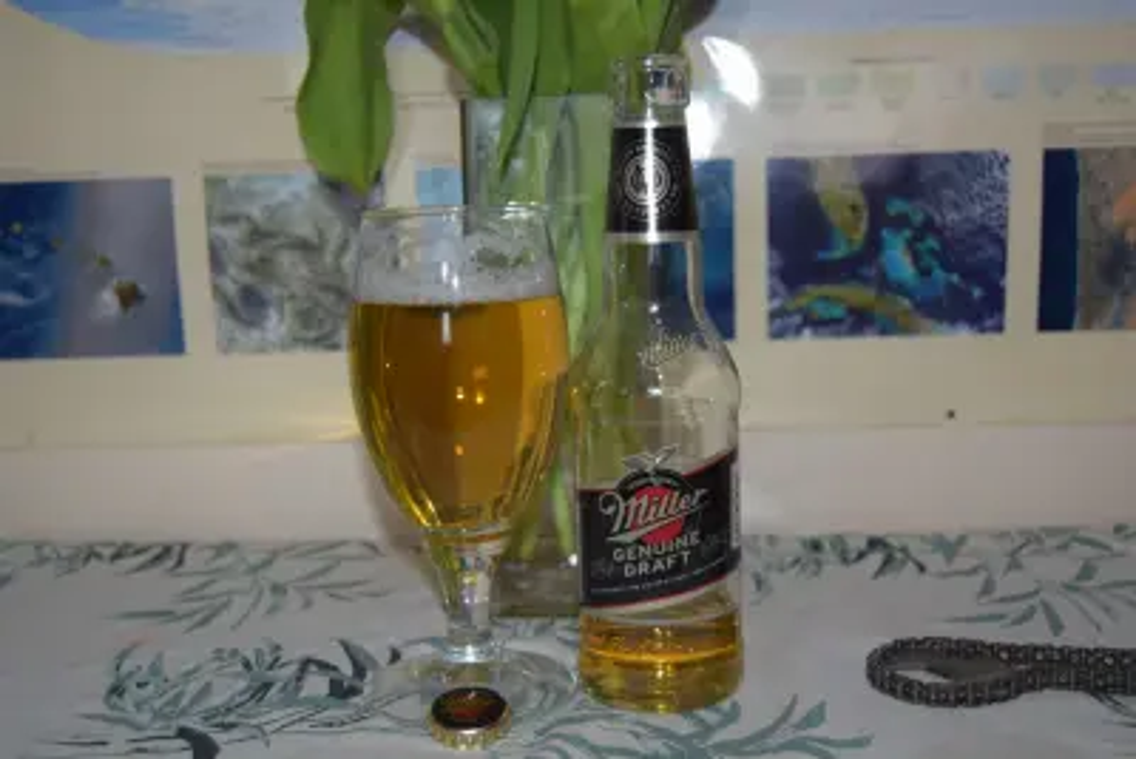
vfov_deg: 29.0
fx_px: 1468
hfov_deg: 42.3
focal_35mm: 46
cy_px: 380
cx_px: 568
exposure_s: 1/60
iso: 250
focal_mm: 31
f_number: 4.2
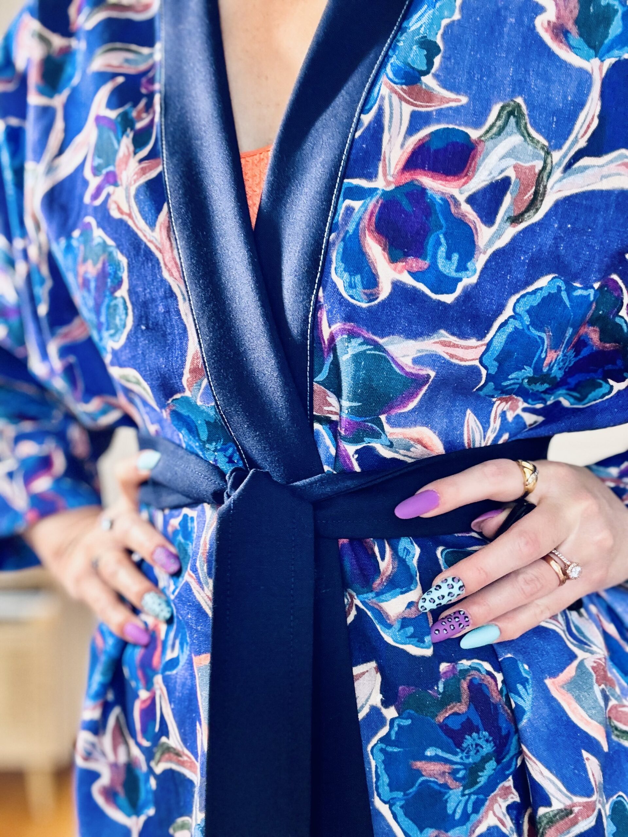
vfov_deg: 60.0
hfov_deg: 46.8
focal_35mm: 30
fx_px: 726
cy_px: 418
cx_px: 314
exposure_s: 1/60
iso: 160
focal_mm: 2.69
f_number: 1.9
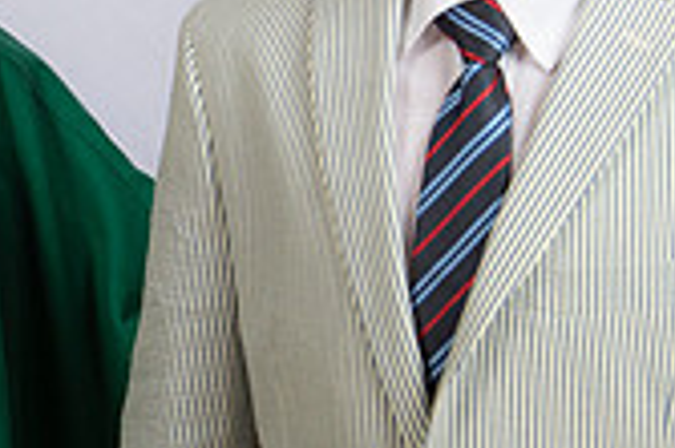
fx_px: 3128
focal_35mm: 167
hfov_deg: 12.2
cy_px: 194
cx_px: -8
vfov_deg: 8.2
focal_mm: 48
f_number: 8
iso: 320
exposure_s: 1/200
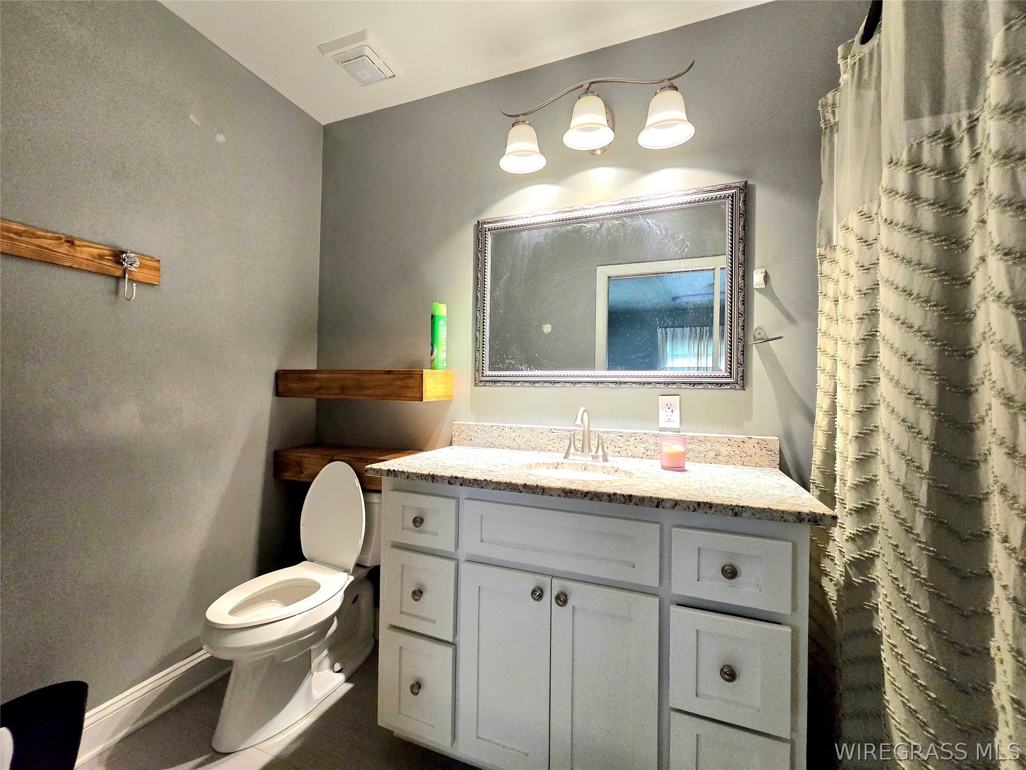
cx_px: 513
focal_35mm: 13
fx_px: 385
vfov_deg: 89.9
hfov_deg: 106.2
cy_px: 385
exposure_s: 1/60.2
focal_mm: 2.2
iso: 400
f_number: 2.2
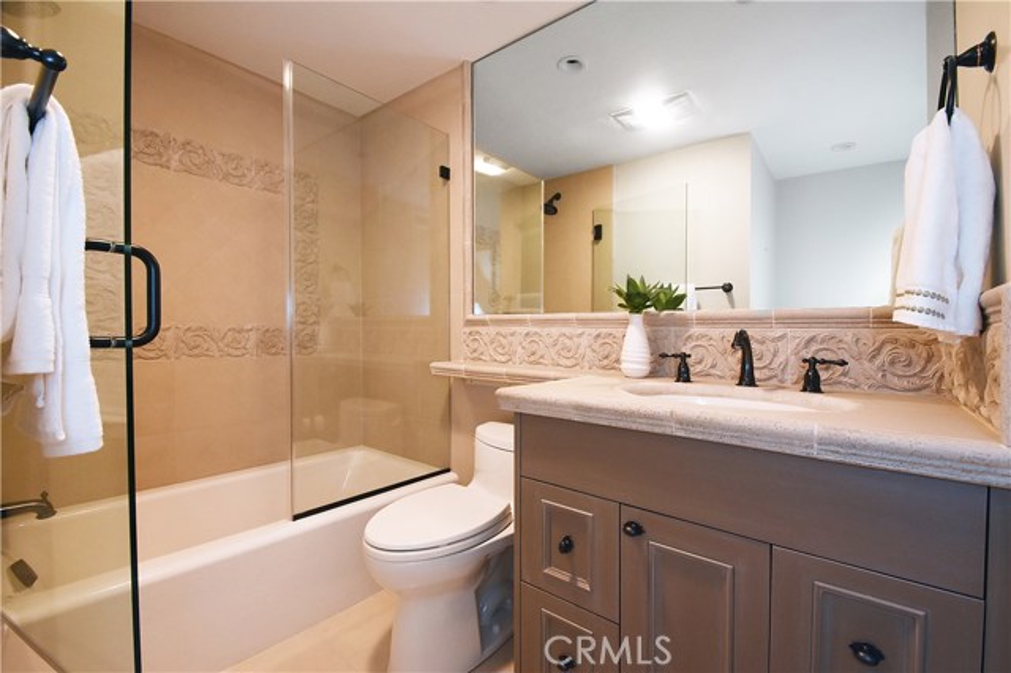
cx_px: 506
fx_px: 421
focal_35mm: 15
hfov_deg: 100.4
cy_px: 336
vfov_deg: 77.3
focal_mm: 10
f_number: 8
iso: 1000
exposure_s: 1/10
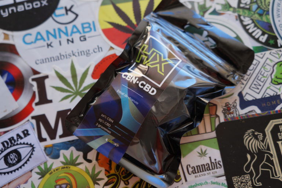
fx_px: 317
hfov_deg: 48.0
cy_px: 94
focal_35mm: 40
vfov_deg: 33.0
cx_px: 141
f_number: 4
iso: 200
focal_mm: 27
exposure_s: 1/160
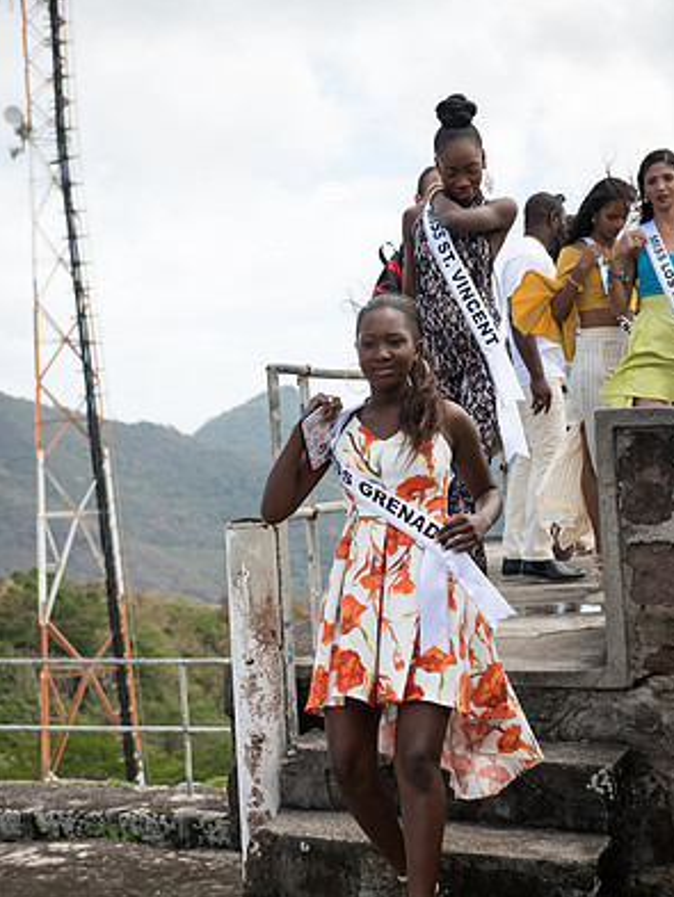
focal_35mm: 77
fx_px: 1998
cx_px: 338
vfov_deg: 25.3
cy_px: 498
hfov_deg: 19.1
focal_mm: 70
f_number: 5.6
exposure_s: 1/160
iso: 64
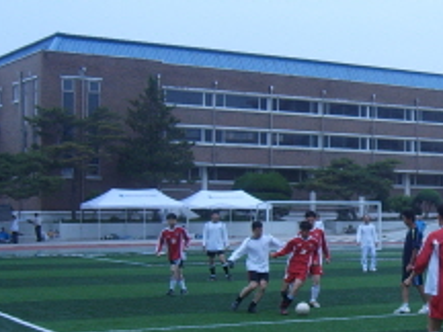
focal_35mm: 81
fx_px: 1037
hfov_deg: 23.4
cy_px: 204
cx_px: 404
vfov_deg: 18.2
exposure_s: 1/180
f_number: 5.8
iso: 50
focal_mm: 5.8
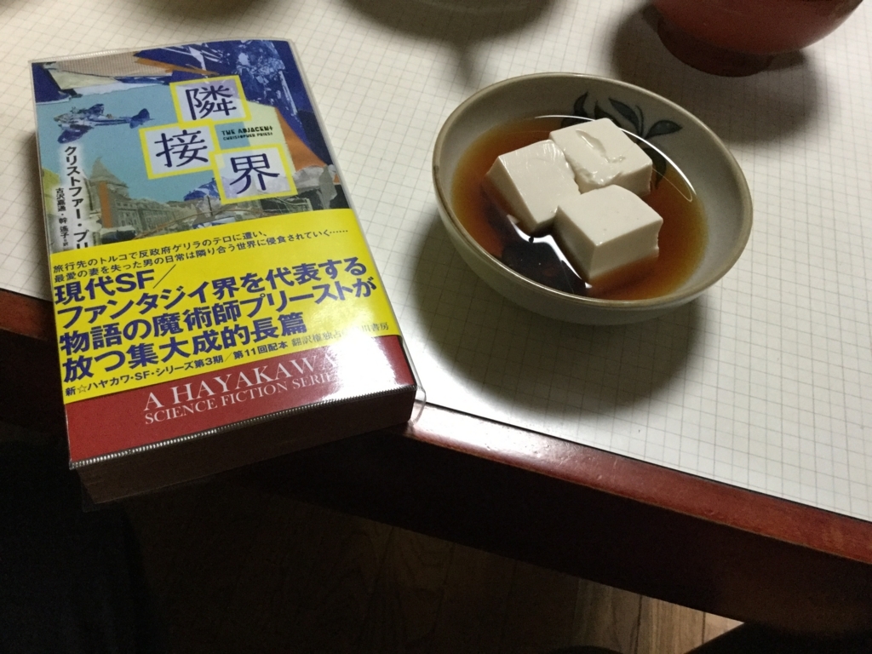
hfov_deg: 58.4
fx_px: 781
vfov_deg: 45.4
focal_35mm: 31
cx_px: 436
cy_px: 327
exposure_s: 1/15
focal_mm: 3.3
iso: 200
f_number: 2.4
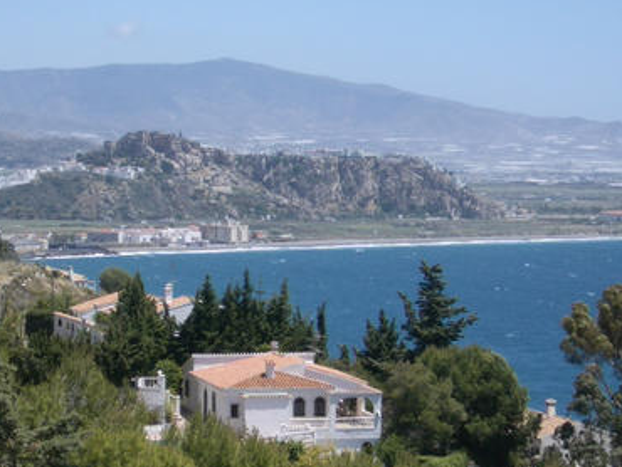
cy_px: 197
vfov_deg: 11.7
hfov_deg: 15.5
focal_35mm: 127
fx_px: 2283
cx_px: 289
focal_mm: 17.4
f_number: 7.7
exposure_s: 1/200
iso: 50
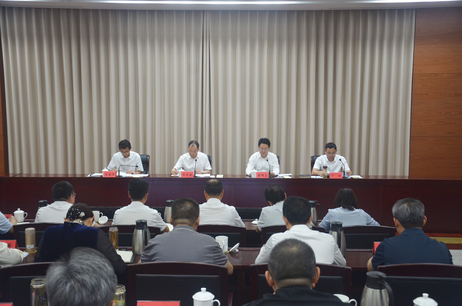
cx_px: 231
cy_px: 153
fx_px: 615
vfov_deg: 28.0
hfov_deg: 41.2
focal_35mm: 48
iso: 560
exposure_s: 1/60
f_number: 4.2
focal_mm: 32
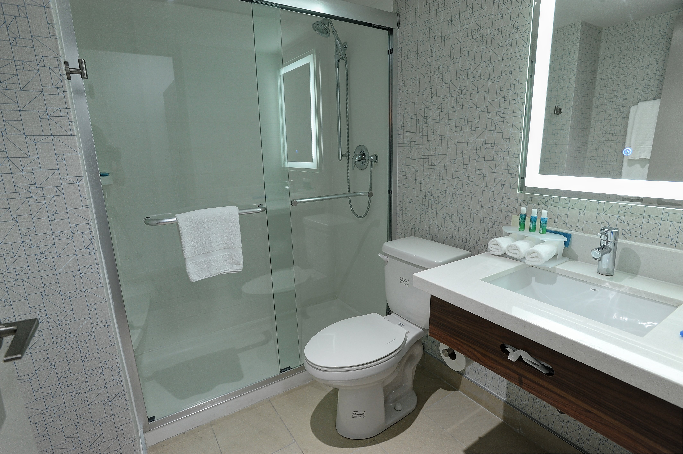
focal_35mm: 19
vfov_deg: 64.5
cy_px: 227
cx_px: 342
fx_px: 360
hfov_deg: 86.9
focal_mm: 19
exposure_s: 1/15
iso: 800
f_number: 7.1
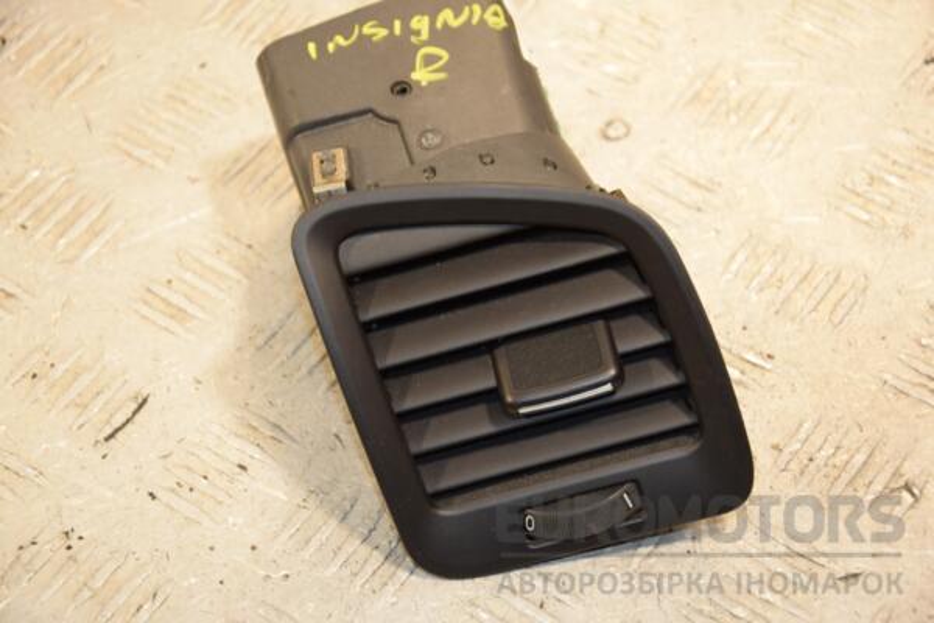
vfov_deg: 12.2
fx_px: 2919
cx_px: 467
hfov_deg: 18.2
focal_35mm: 112
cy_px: 312
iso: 800
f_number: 5.3
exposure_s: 1/160
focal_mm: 75
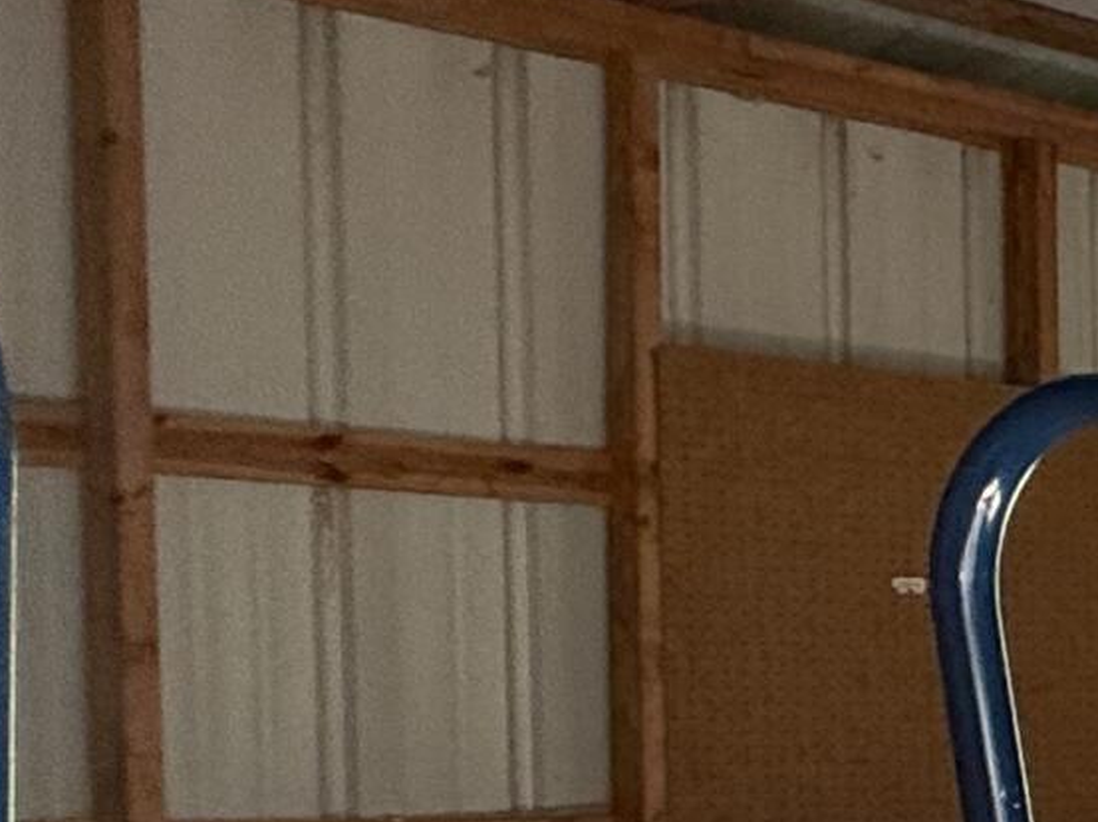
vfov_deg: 18.8
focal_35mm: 76
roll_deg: -0.8
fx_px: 2409
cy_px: 820
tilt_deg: -1.6
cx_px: 2853
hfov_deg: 13.7
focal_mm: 2.22
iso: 160
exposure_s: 1/99
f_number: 2.2
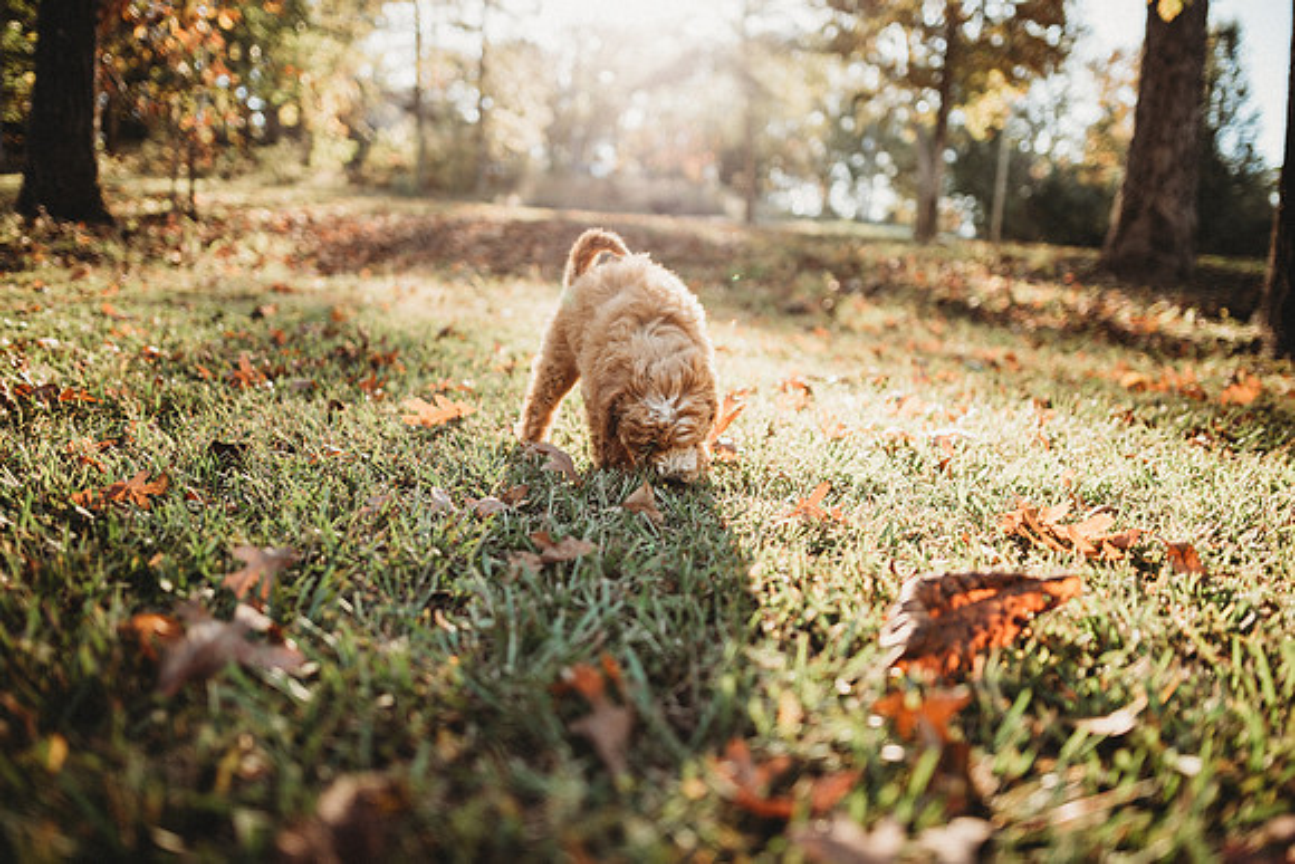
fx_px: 863
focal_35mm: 24
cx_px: 648
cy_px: 432
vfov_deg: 53.2
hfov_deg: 73.7
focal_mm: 24
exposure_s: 1/400
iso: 100
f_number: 1.8
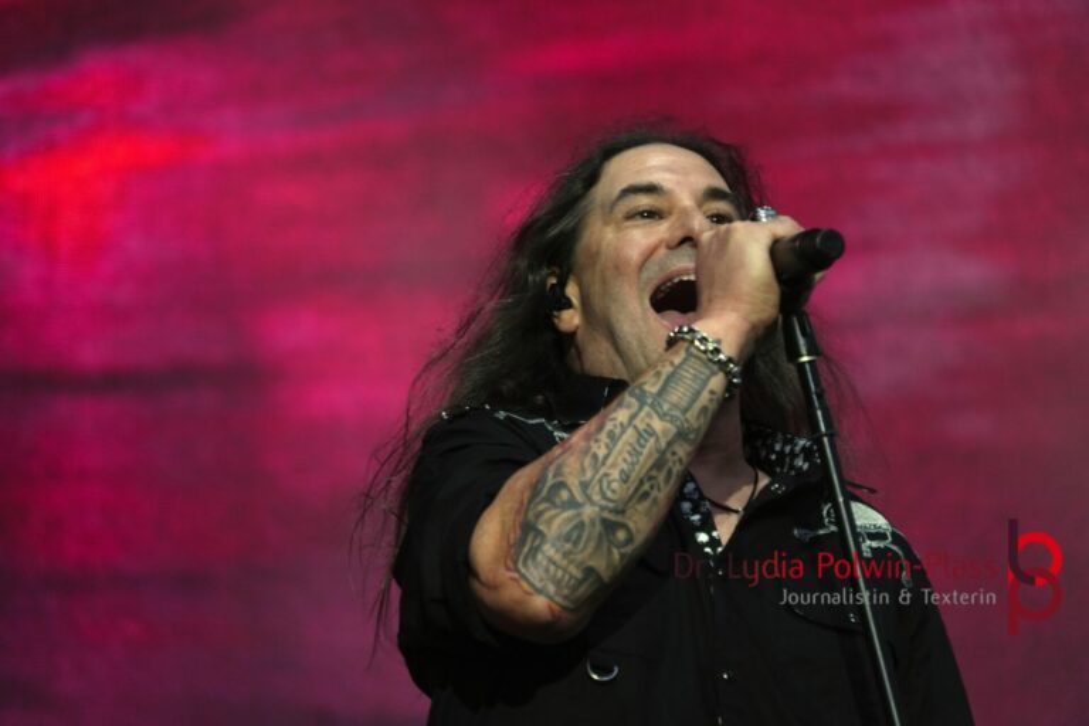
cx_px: 544
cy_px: 363
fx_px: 7940
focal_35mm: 262
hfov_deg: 7.8
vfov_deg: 5.2
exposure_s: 1/320
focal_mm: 175
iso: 1250
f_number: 6.3
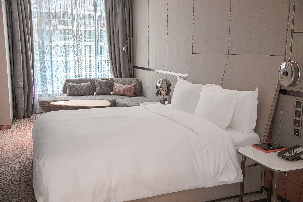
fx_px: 295
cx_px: 152
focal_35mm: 35
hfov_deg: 54.4
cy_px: 101
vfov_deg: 37.9
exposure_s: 1/13
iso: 250
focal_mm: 35
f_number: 10
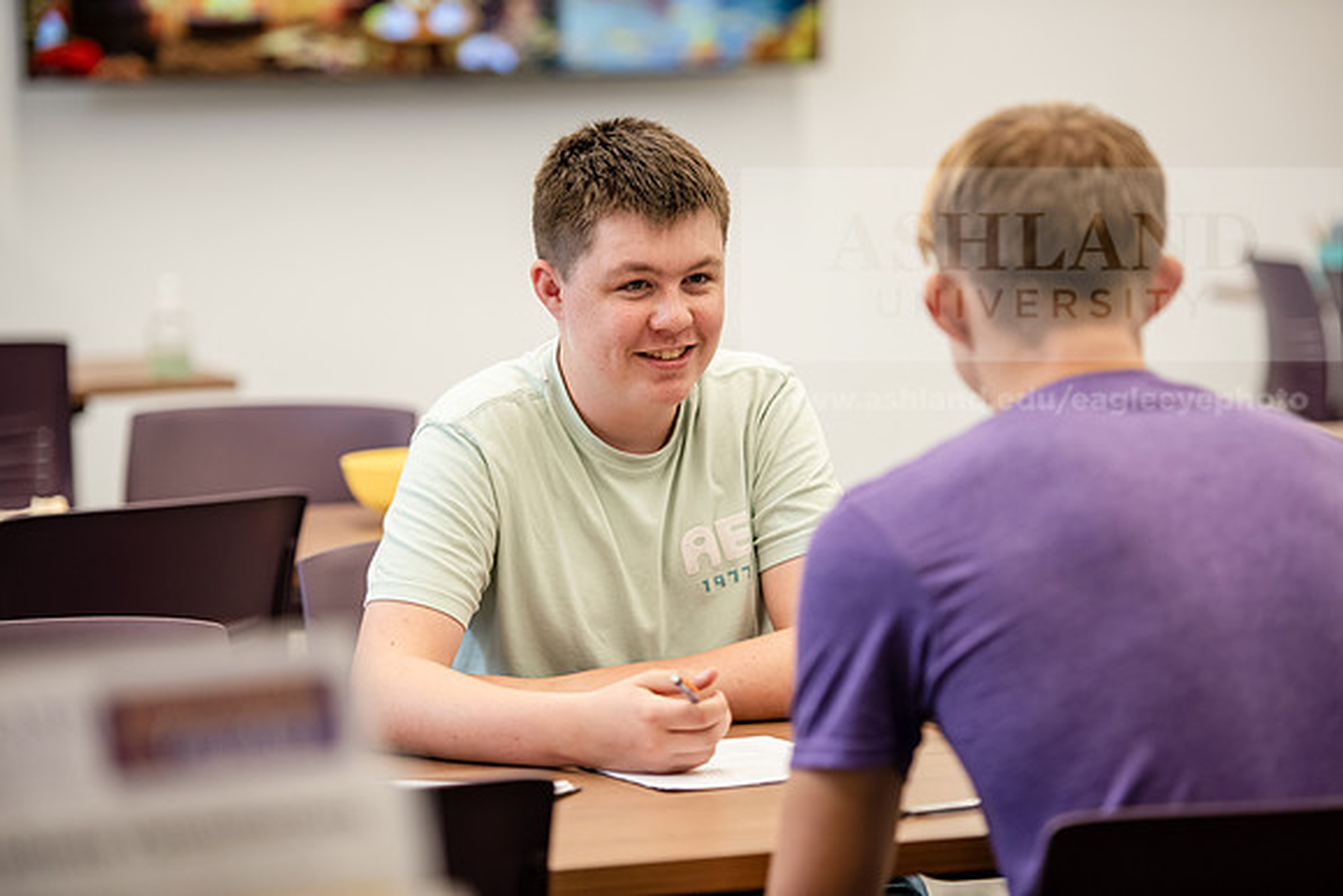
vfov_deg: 11.0
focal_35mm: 125
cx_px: 672
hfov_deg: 16.4
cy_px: 448
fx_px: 4664
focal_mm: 125
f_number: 2.8
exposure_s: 1/200
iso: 800
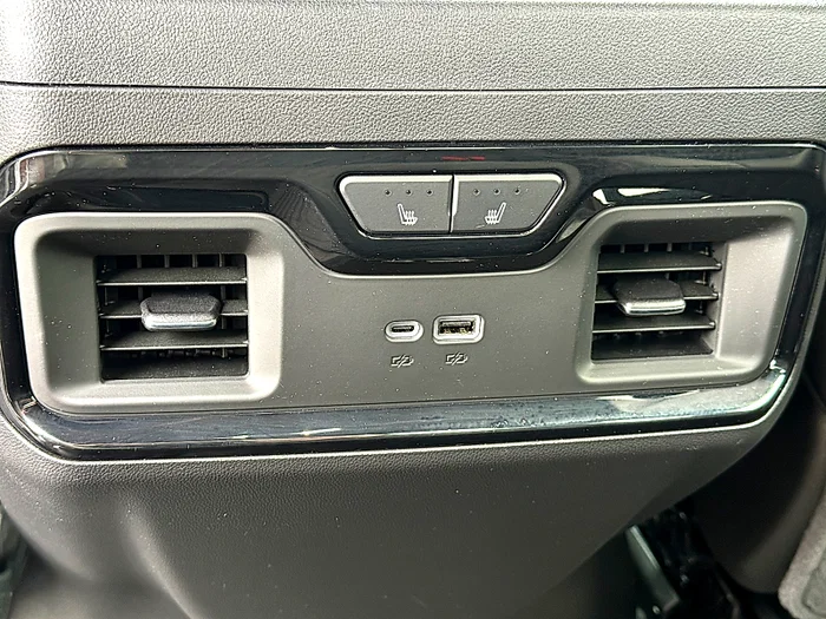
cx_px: 413
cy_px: 310
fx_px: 1145
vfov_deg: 30.3
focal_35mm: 48
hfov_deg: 39.7
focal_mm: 6.86
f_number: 1.78
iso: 250
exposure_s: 1/33
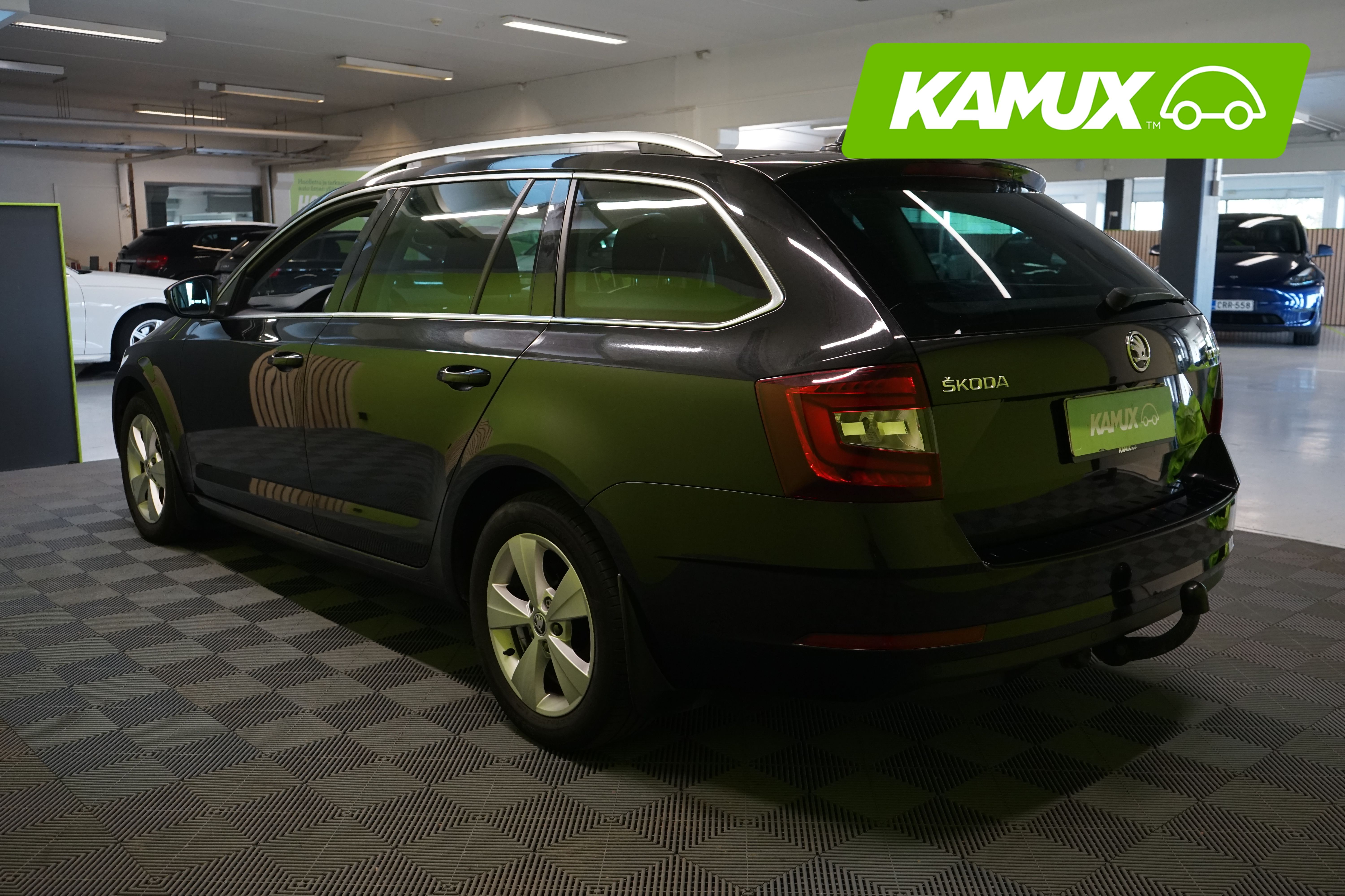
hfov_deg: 60.3
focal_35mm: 31
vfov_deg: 42.3
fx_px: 1158
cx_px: 672
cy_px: 448
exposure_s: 1/30
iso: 1600
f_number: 6.3
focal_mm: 31
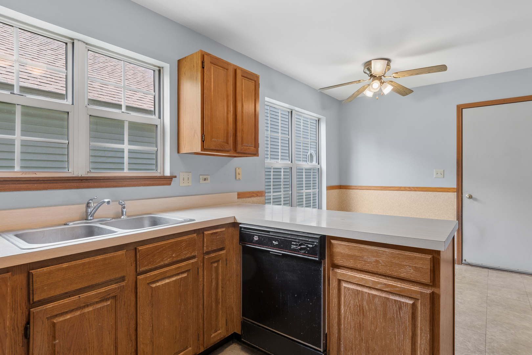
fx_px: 266
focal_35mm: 18
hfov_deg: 90.0
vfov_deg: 67.4
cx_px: 266
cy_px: 178
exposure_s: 1/10
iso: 250
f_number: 8
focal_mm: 12
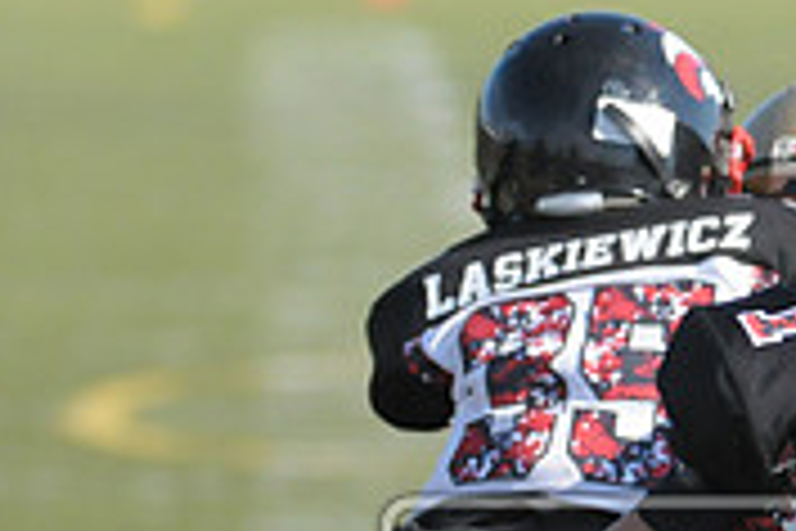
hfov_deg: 1.8
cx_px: 917
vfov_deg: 1.2
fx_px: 26023
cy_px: 664
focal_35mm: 1177
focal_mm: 240
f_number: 4
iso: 1600
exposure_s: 1/8000
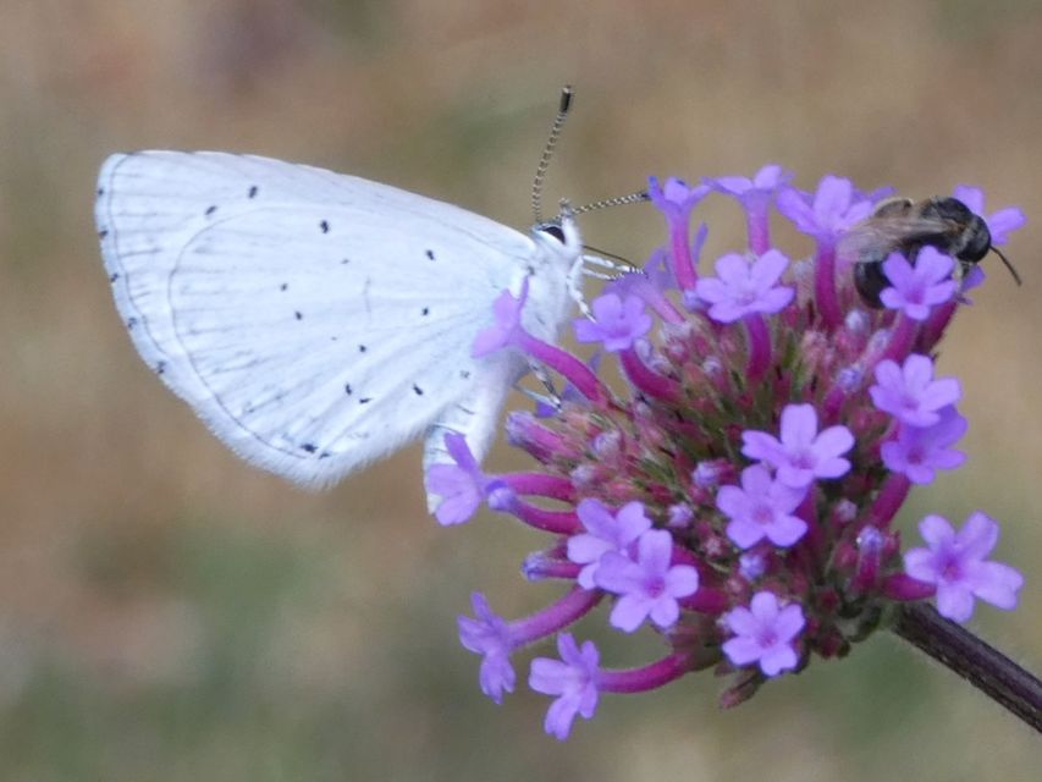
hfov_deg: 14.6
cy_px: 391
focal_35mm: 135
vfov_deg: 11.0
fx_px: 4064
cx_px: 521
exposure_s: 1/80
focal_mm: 24.2
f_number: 5.3
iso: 160
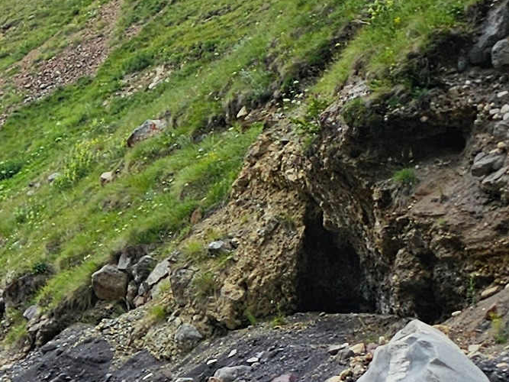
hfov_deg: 12.9
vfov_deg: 10.7
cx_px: -409
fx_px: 2029
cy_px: 361
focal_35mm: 138
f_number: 1.7
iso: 10
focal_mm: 6.3
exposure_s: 1/476
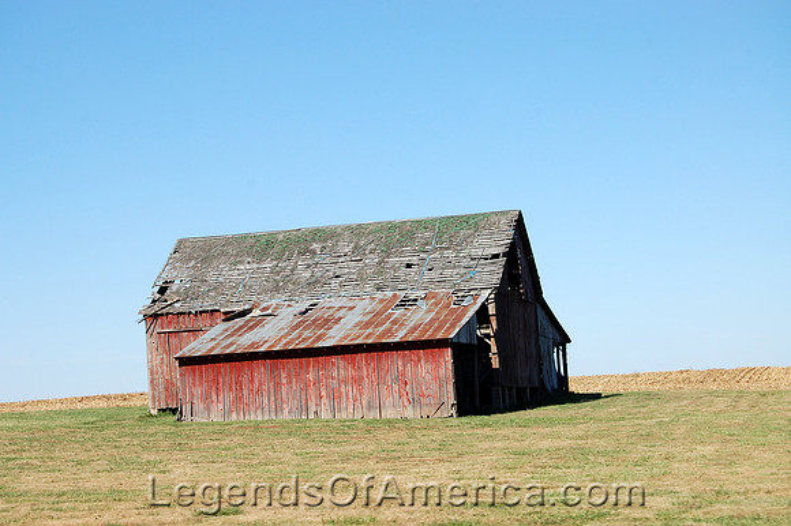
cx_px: 396
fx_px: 1713
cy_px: 263
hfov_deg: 26.0
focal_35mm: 78
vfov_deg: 17.5
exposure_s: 1/400
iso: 200
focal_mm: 52
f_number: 10
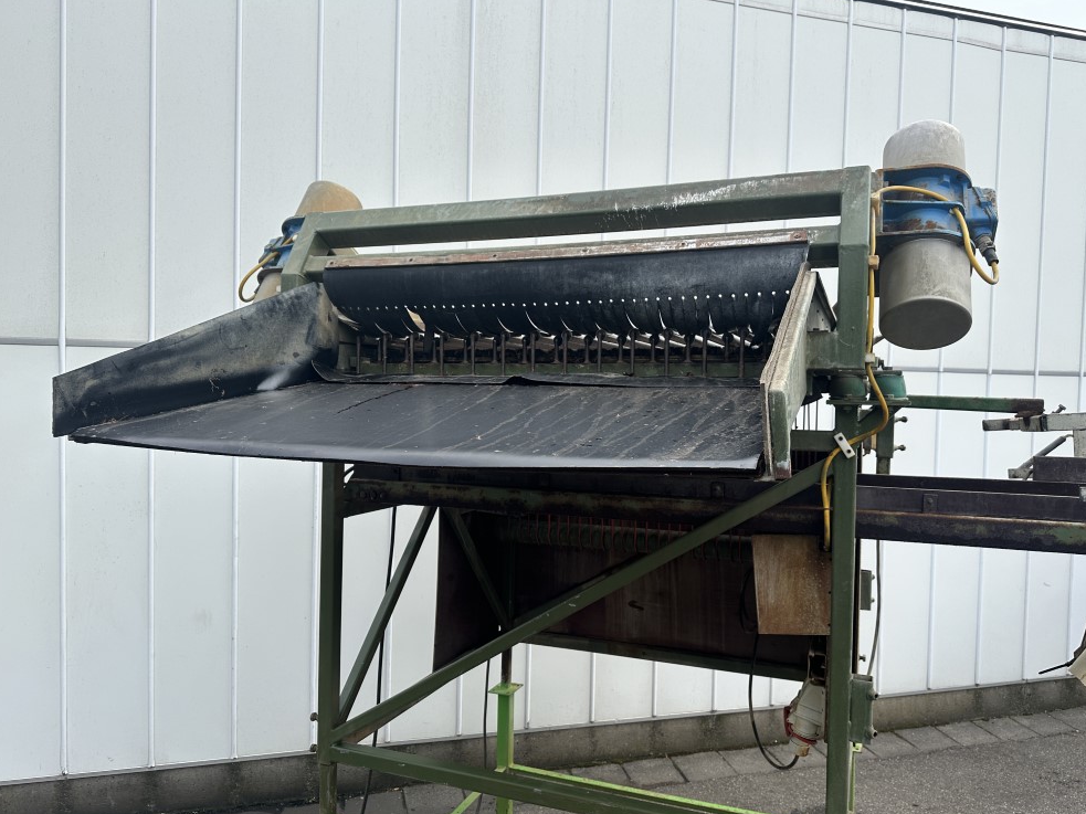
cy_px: 413
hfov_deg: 69.4
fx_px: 784
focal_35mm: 25
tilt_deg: -6.2
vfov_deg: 54.9
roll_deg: -1.5
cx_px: 559
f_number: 1.78
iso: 80
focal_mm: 6.86
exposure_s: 1/1845
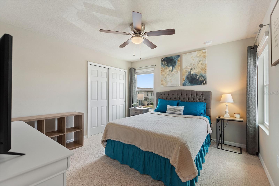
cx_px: 140
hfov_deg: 100.4
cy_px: 93
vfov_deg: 77.3
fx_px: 116
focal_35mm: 15
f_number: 4.5
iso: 400
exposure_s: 1/20
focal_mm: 10
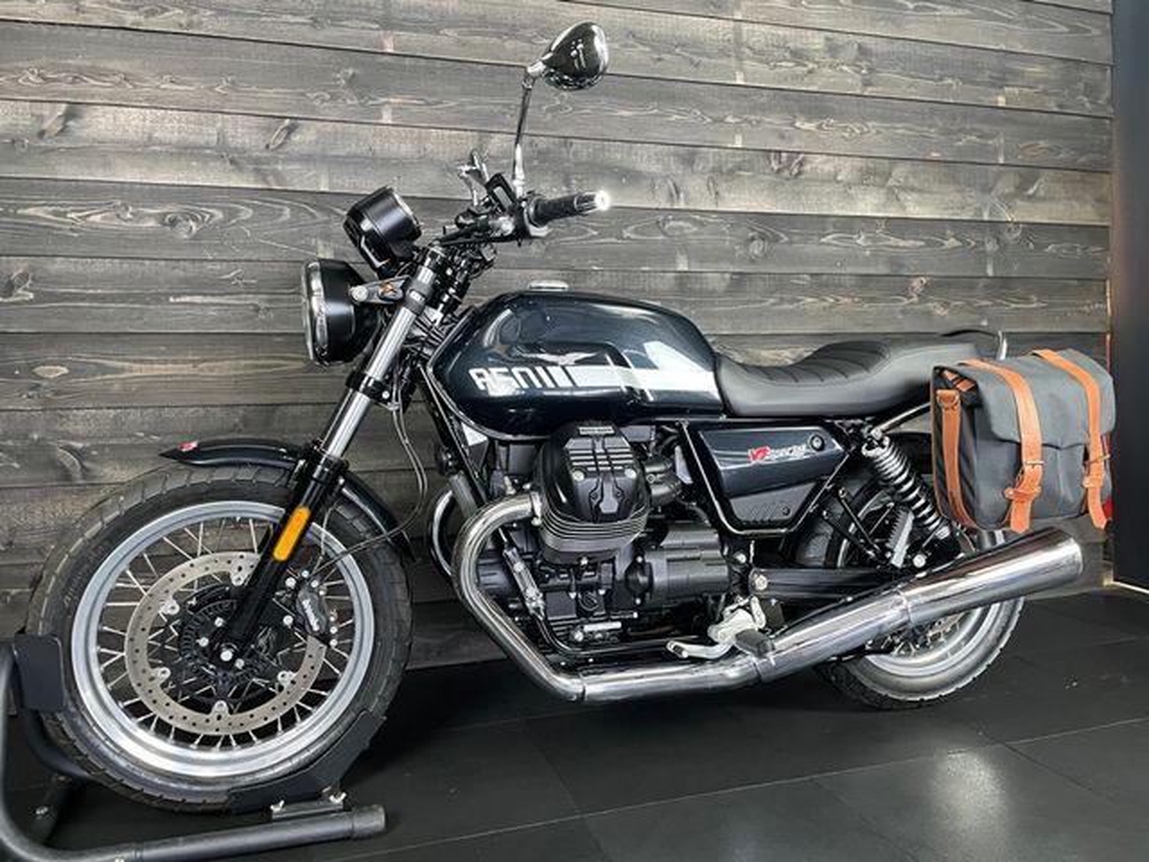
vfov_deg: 53.1
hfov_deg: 67.3
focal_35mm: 26
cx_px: 574
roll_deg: +1.4
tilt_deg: -2.5
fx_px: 863
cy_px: 431
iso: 400
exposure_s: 1/50
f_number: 1.6
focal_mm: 4.2
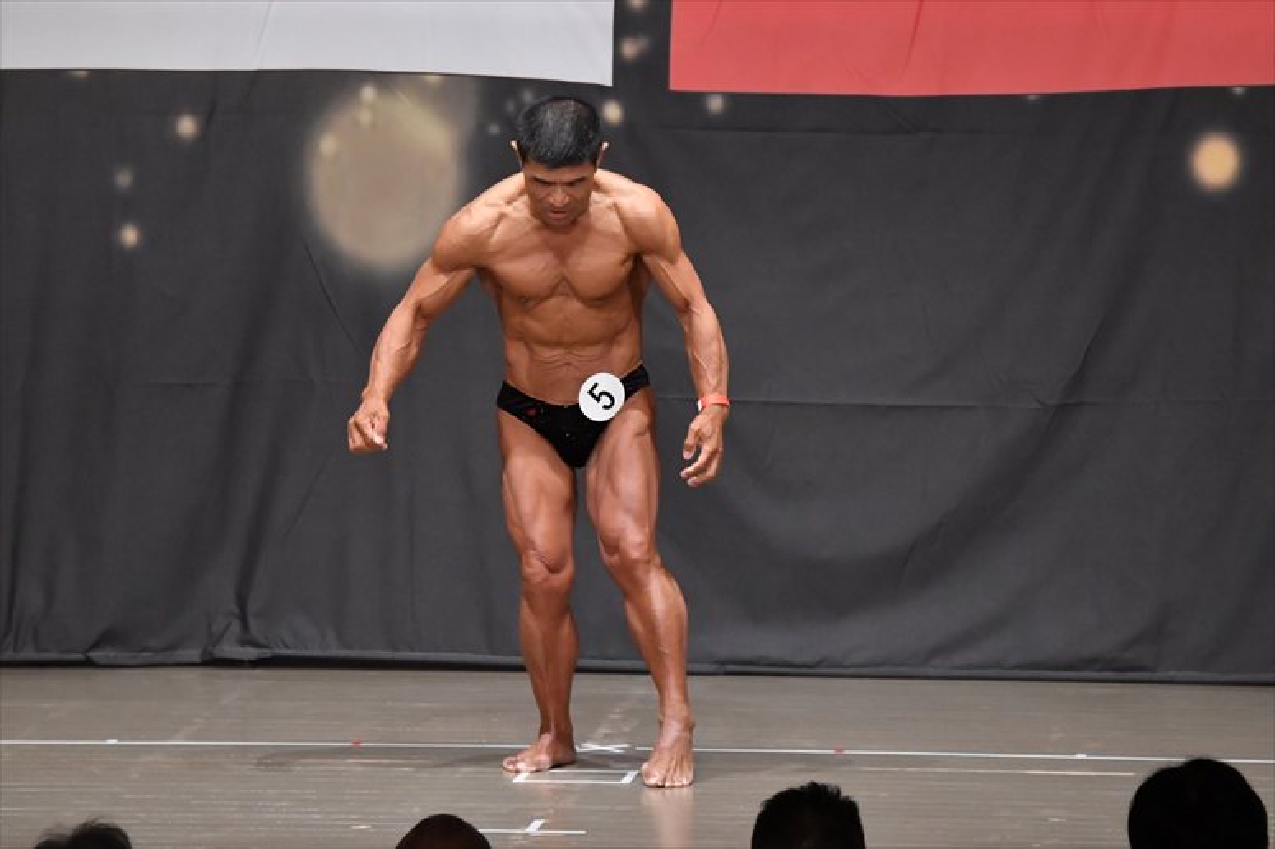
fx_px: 9027
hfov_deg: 8.1
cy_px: 424
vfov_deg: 5.4
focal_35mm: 255
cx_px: 638
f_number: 5.6
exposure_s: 1/400
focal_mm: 170
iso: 6400
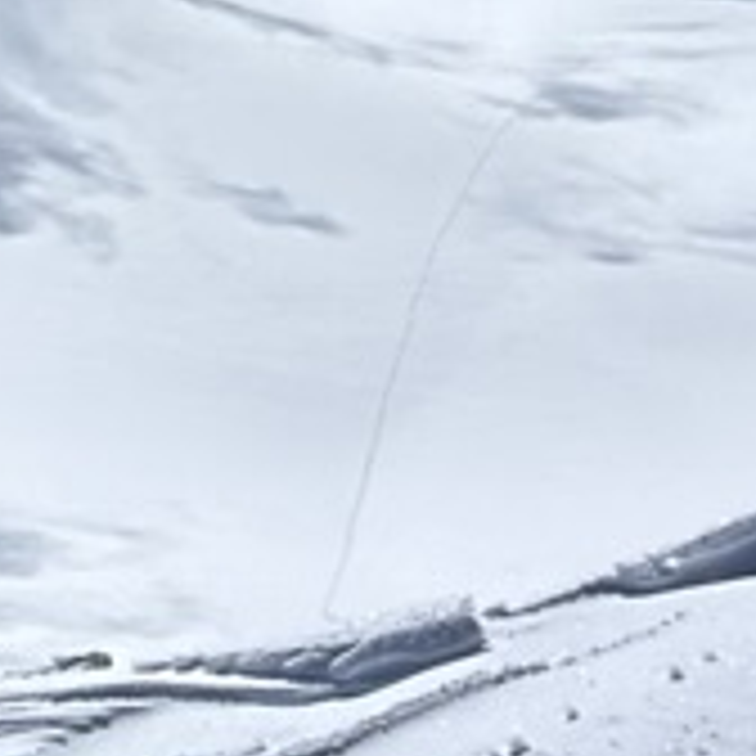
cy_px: -400
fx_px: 3064
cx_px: -144
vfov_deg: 13.2
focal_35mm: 124
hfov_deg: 13.7
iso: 25
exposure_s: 1/3571
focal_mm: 2.69
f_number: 1.9
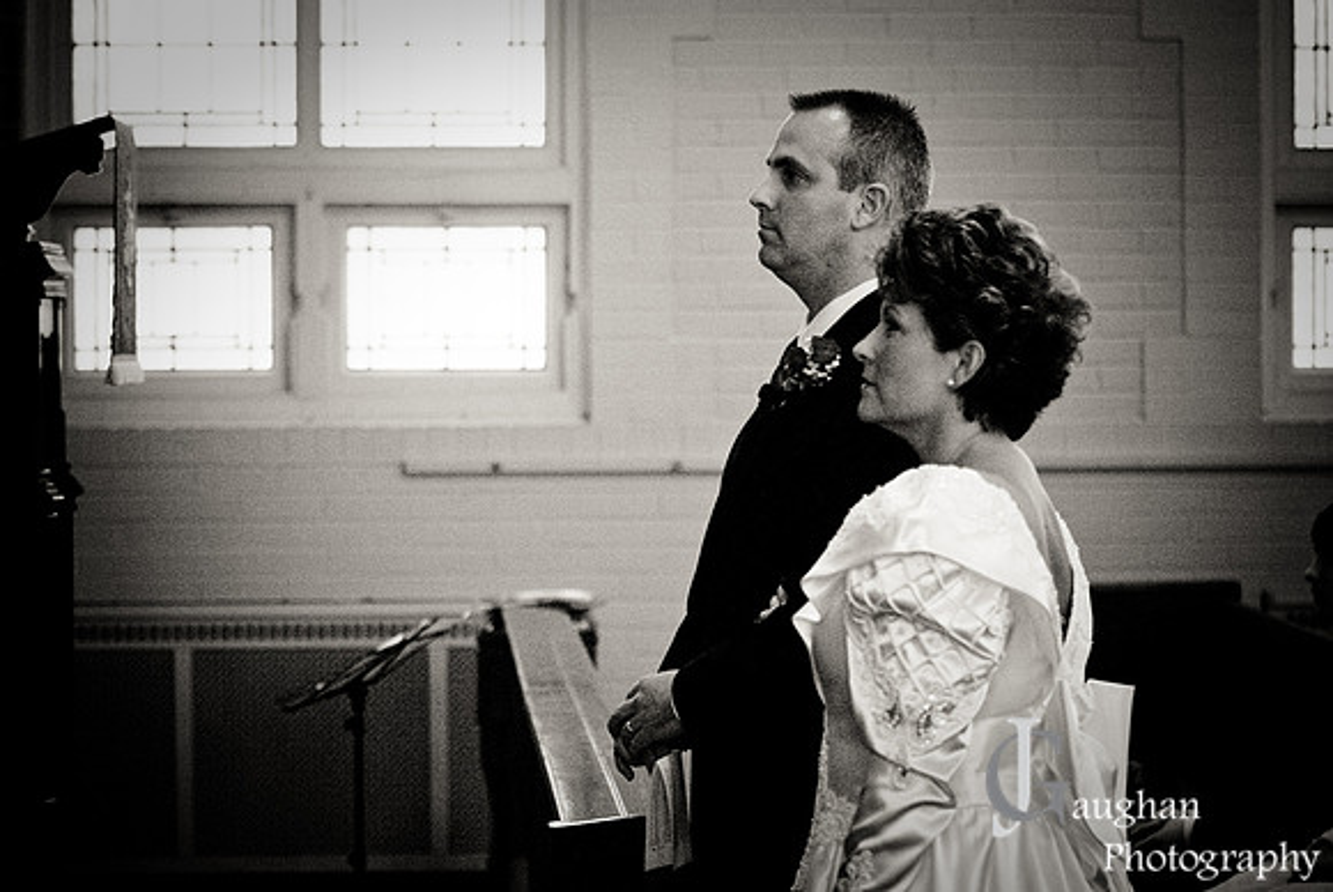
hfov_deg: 17.5
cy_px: 446
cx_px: 666
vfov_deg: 11.7
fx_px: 4337
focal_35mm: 117
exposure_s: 1/160
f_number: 2.8
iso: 640
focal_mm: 78
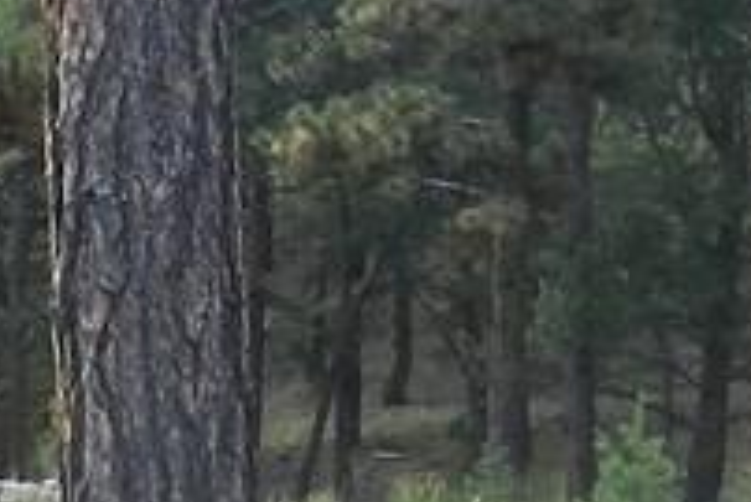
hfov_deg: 10.0
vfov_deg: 6.7
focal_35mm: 206
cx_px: 331
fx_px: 4300
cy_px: 264
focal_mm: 4.5
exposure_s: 1/250
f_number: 3.5
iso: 160
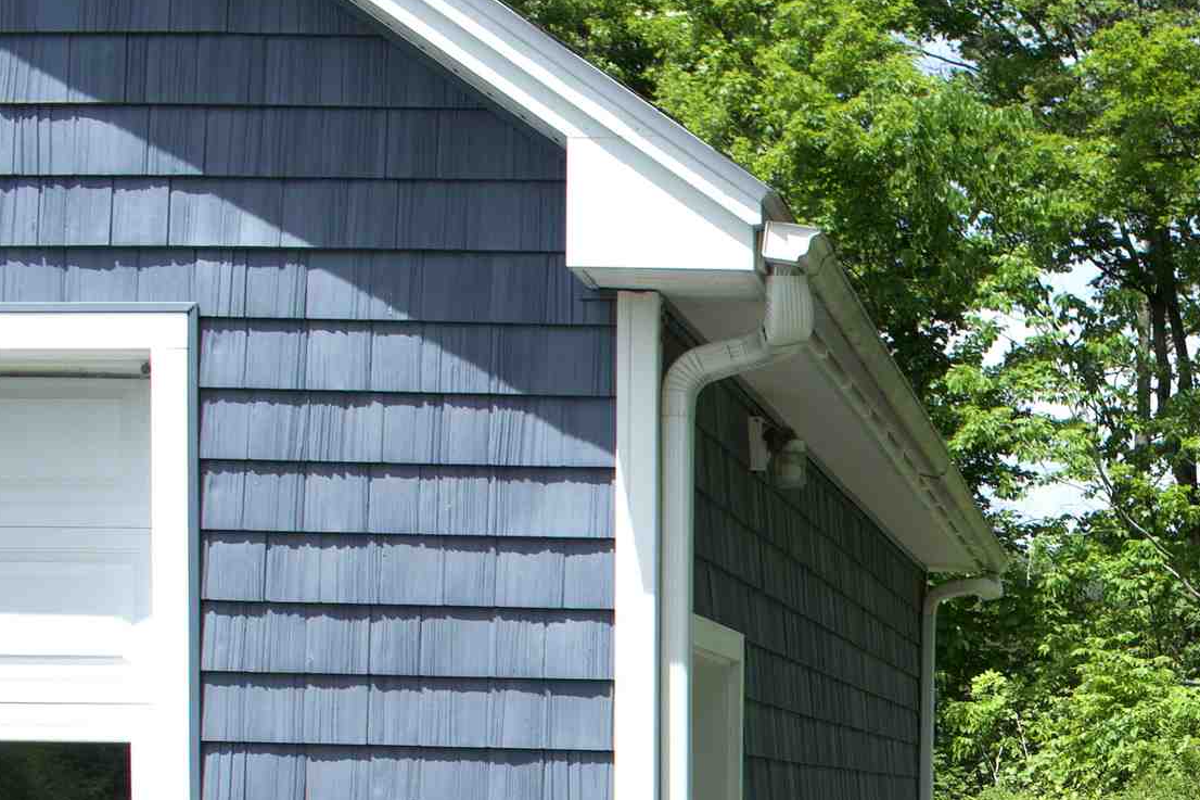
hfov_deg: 25.1
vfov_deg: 17.1
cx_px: 1312
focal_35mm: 75
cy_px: 1049
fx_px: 2499
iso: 100
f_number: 8
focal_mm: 18
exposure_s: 1/250
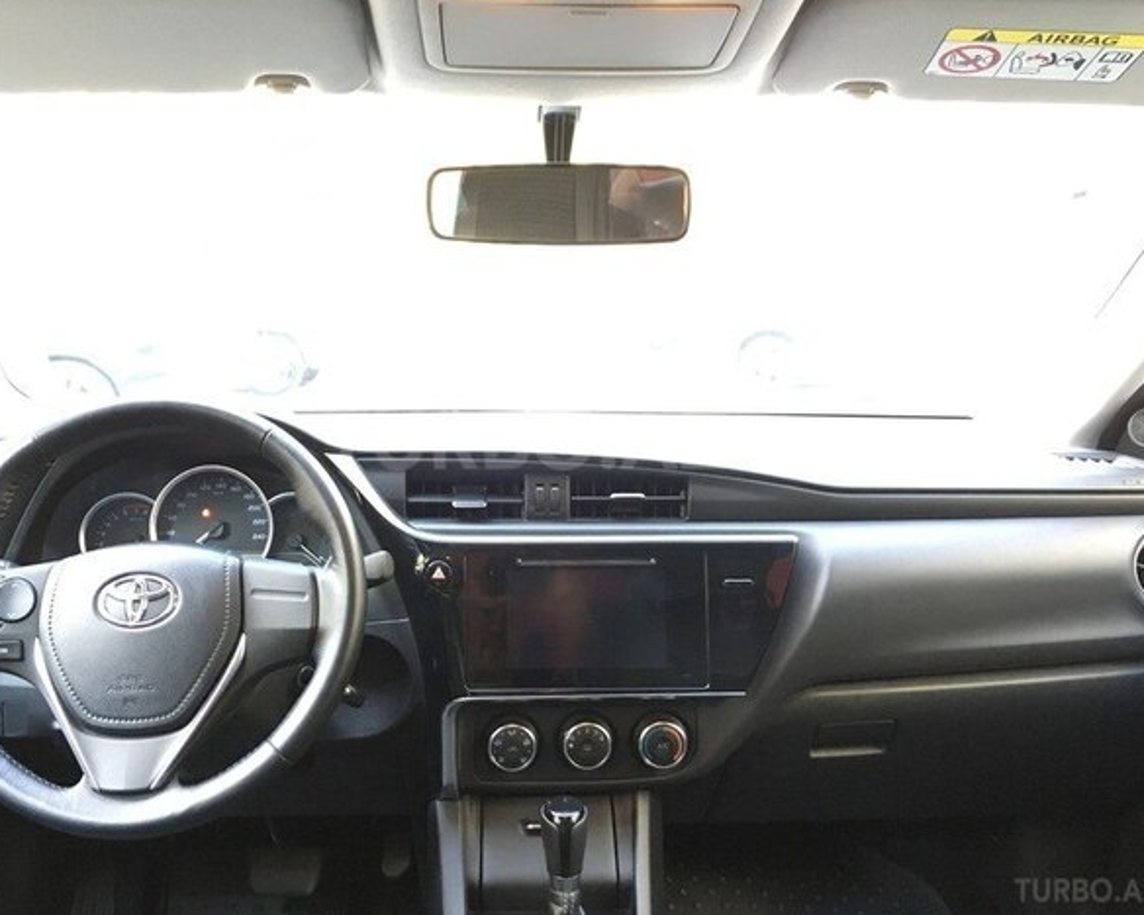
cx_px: 525
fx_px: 1083
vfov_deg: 45.8
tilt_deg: -7.3
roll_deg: -1.4
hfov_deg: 55.6
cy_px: 440
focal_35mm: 32
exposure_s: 1/25
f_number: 2.2
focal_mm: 4.15
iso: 200
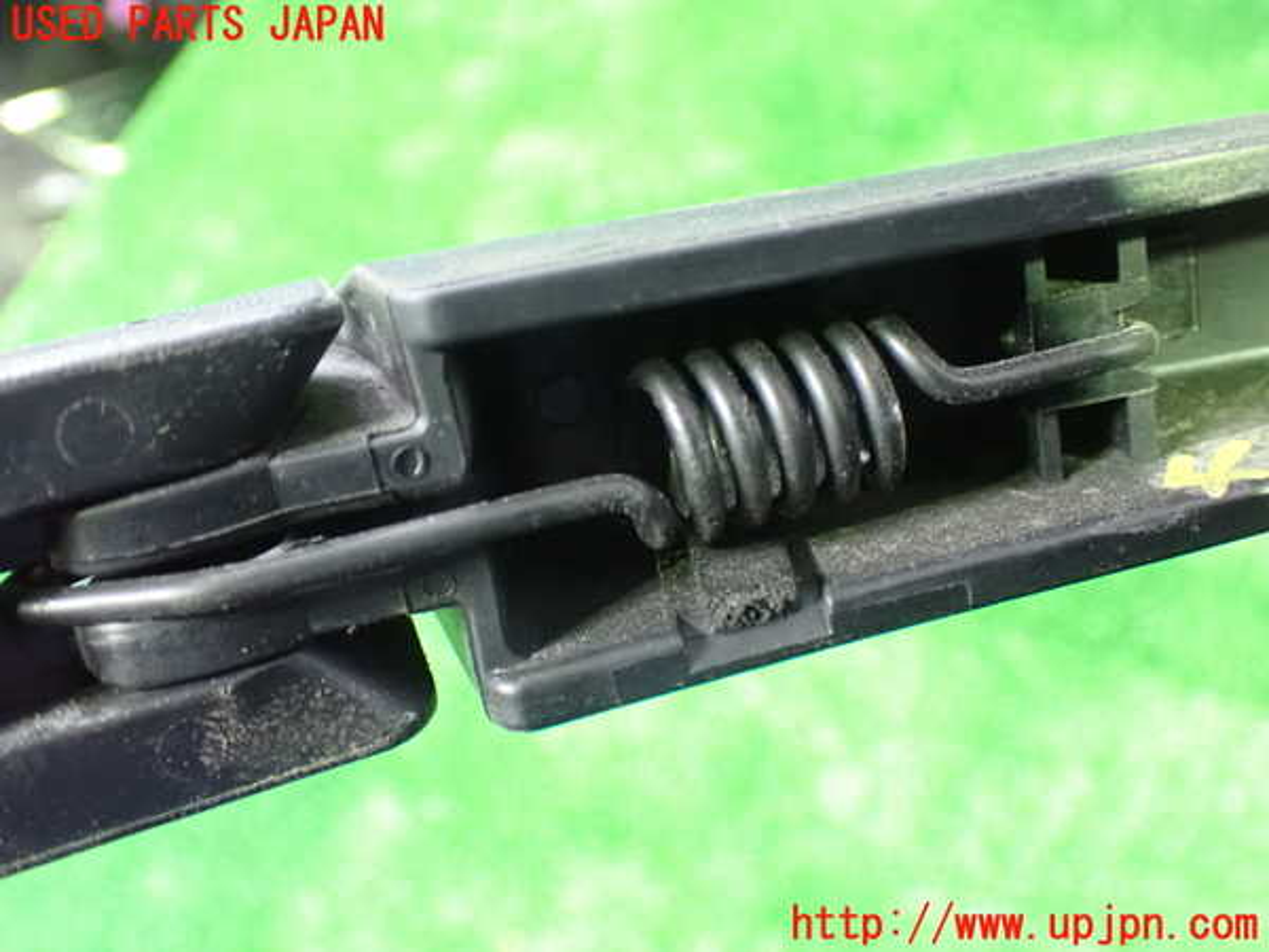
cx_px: 634
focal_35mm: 38
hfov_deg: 49.0
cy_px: 476
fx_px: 1393
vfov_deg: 37.7
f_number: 2.7
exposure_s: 1/20
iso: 1600
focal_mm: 6.83
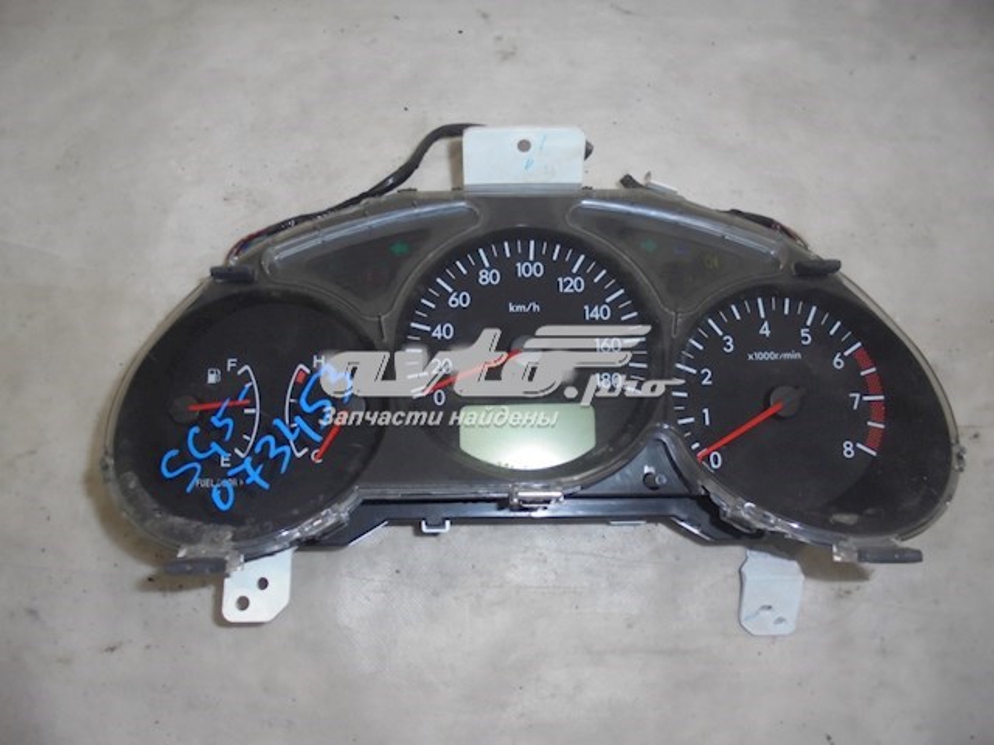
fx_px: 747
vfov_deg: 53.1
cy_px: 372
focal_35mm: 26
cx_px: 497
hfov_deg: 67.3
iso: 160
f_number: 3.5
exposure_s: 1/30
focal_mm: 4.6
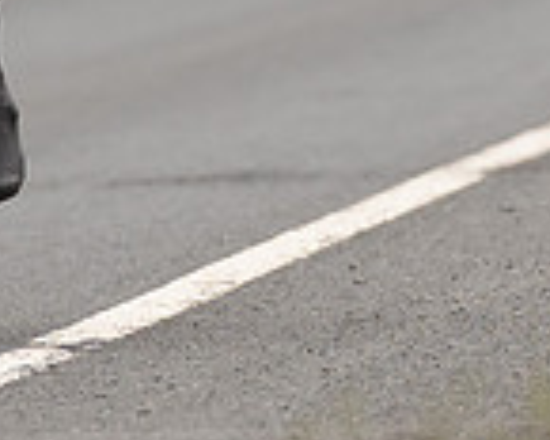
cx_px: -74
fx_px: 21454
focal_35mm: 1318
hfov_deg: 1.5
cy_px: -423
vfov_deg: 1.2
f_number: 3.5
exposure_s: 1/1000
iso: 200
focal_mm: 200
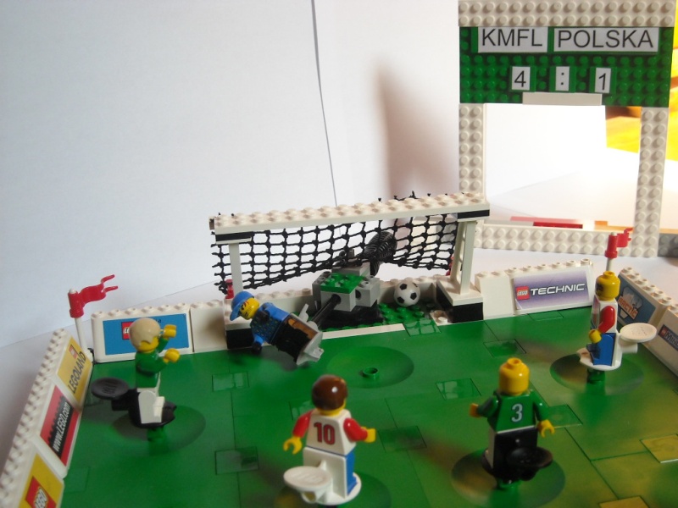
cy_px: 254
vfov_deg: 32.9
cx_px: 339
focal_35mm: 44
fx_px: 862
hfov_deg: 42.9
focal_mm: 7.1
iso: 161
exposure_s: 1/192
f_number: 3.1
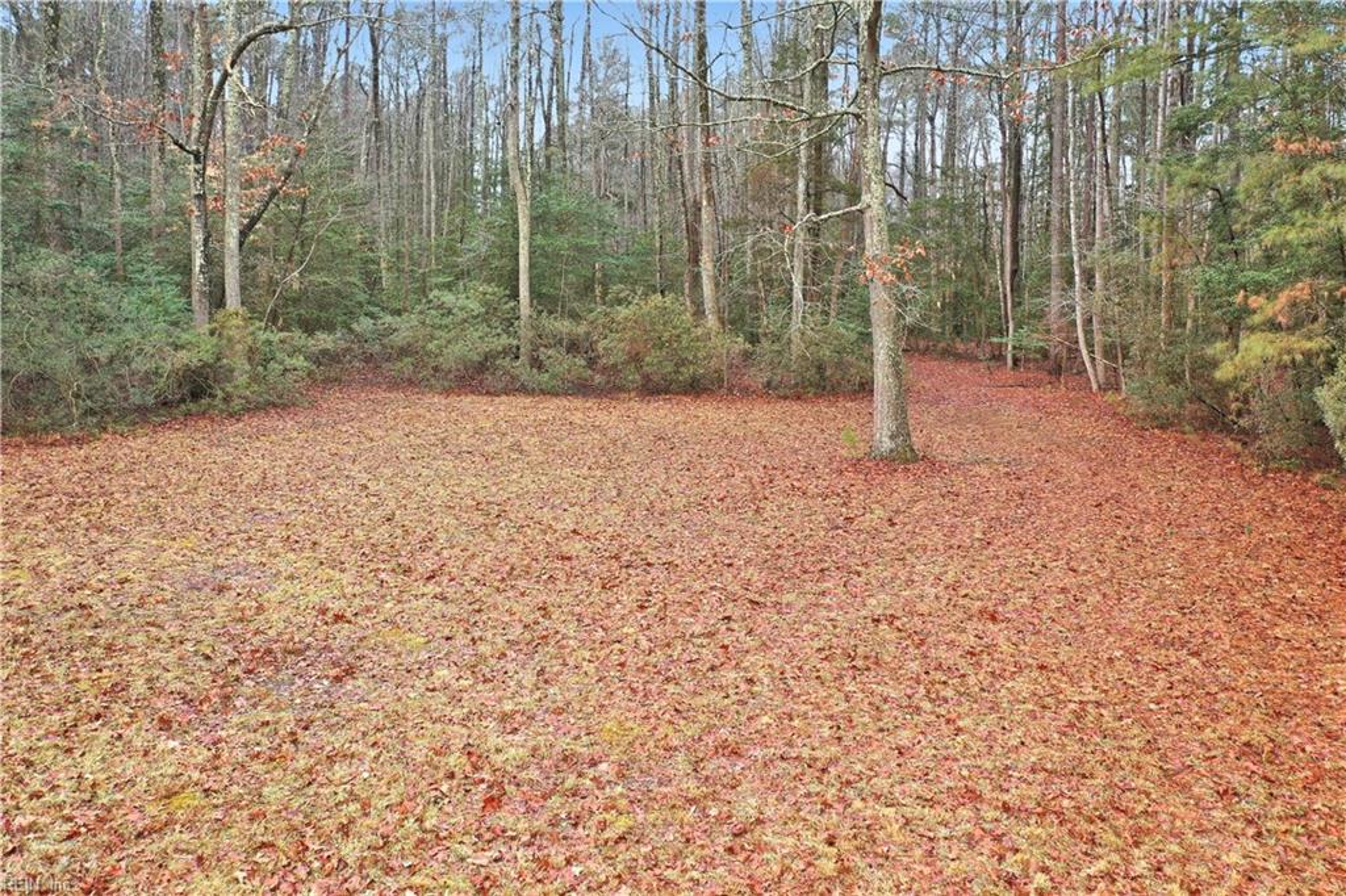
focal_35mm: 28
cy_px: 448
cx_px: 673
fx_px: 1046
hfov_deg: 65.5
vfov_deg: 46.4
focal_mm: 10.3
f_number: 3.5
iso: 100
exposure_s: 1/60
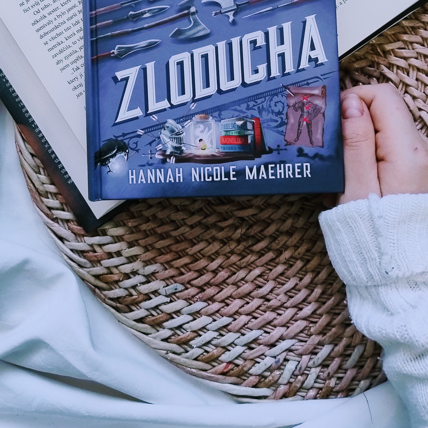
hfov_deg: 40.0
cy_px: 35
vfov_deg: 37.2
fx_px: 588
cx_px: 212
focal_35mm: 42
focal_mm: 5.56
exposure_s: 1/50
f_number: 1.8
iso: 1009
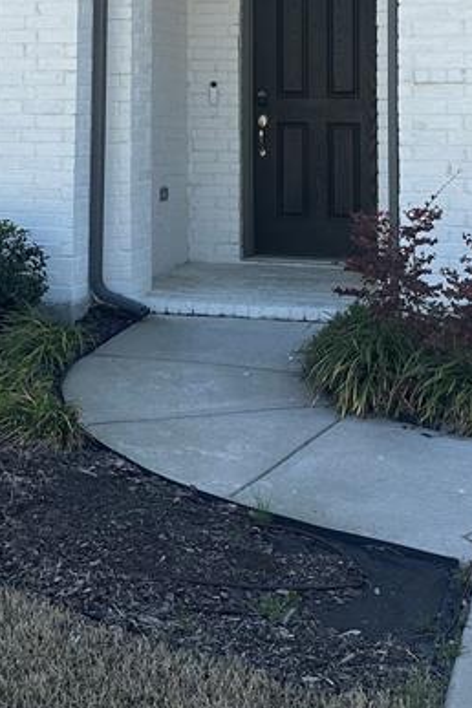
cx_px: 170
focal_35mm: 66
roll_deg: -0.5
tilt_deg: +3.4
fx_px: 1298
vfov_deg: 29.0
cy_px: 42
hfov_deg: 20.6
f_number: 1.78
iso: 80
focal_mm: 6.86
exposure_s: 1/2410
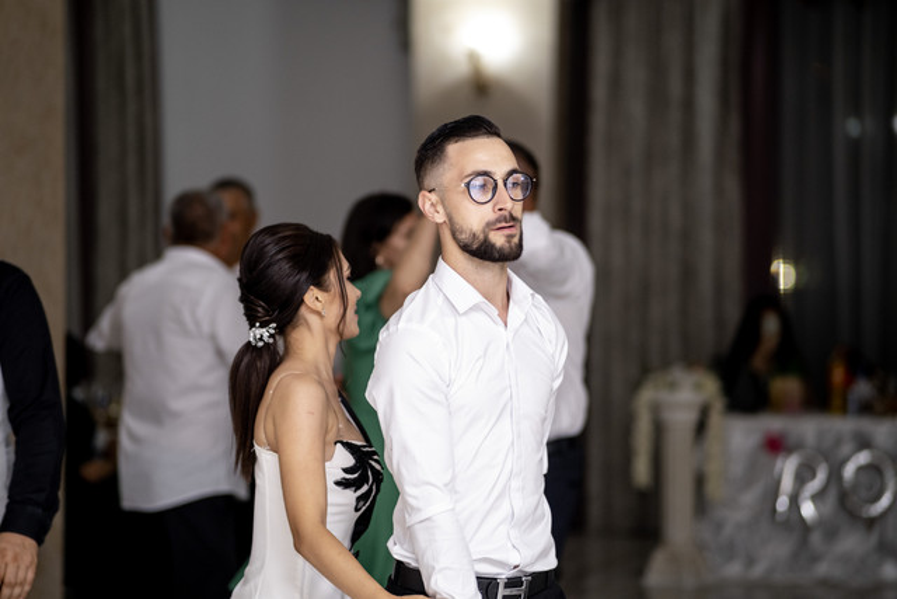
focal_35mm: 128
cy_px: 300
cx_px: 448
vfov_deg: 10.7
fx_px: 3190
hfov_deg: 16.0
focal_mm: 85
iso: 1000
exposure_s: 1/200
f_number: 1.8
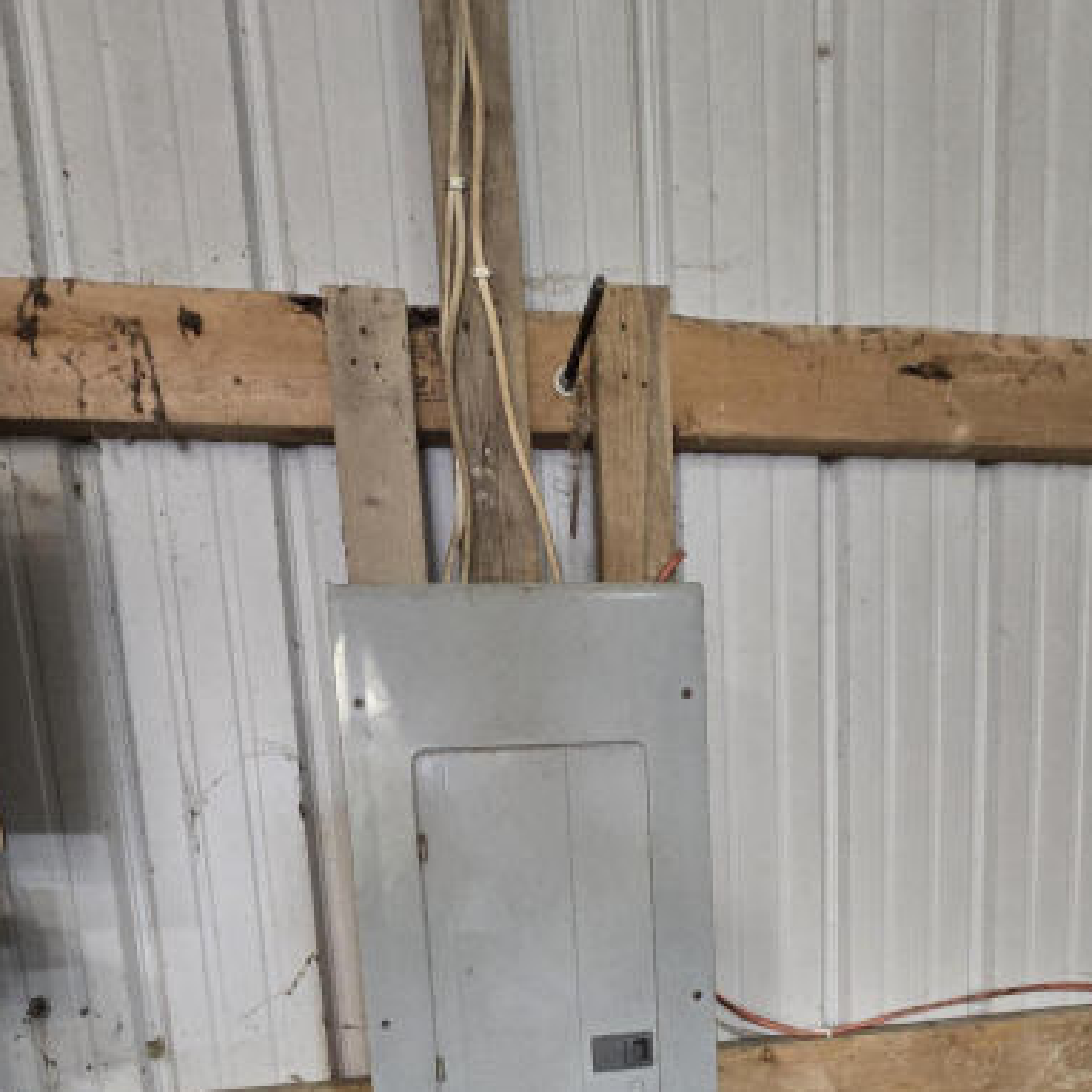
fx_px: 714
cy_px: 942
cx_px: 547
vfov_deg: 64.7
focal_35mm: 20
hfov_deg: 74.8
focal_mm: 2.2
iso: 500
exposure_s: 1/60
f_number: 2.2
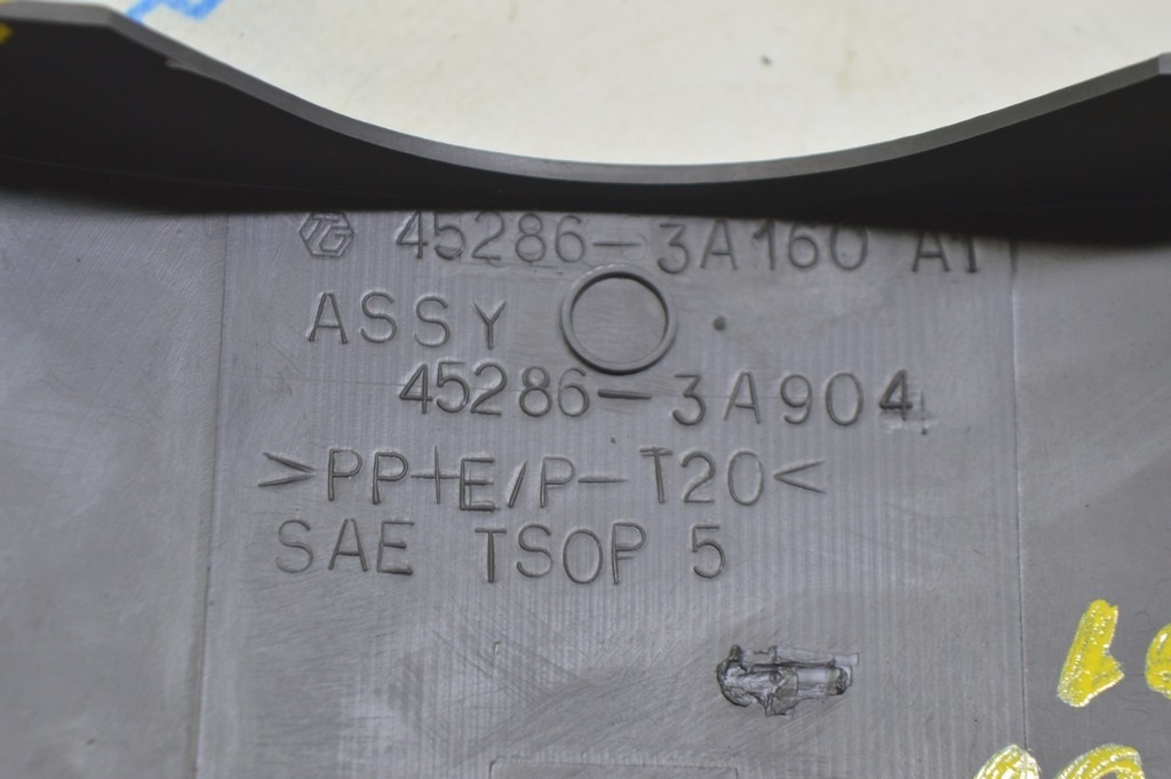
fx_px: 2681
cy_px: 390
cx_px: 586
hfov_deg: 24.6
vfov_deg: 16.5
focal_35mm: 82
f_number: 5.6
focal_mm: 55
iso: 400
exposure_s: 1/15
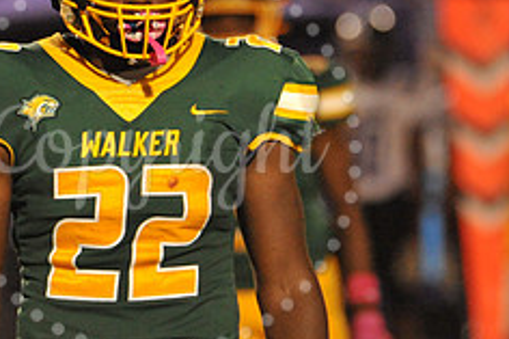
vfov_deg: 1.4
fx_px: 13860
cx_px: 155
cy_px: 151
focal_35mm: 981
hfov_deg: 2.1
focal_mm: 400
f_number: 6.3
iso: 6400
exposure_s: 1/160
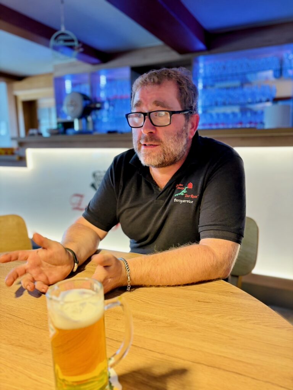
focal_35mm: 26
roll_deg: -0.2
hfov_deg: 53.1
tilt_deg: -10.0
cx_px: 146
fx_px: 293
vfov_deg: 67.3
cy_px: 195
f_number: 1.6
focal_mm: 5.96
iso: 200
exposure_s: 1/50
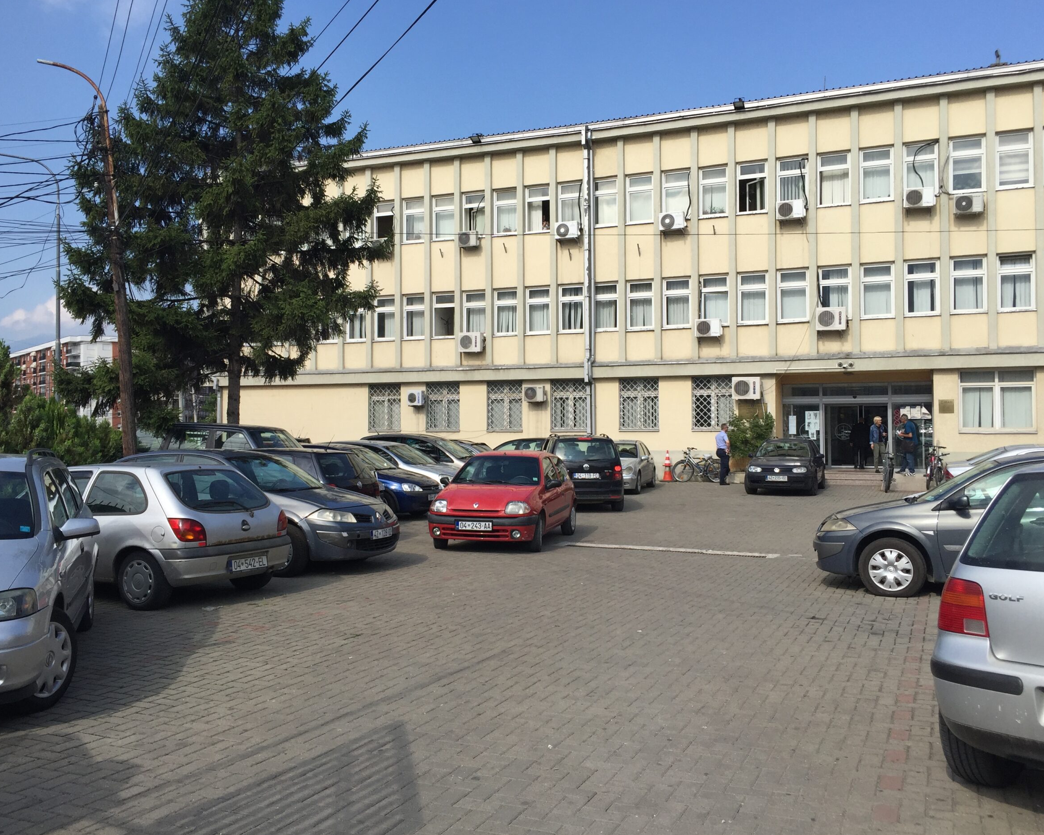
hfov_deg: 57.2
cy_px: 413
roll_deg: +0.0
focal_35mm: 31
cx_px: 525
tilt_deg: +0.7
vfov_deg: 47.1
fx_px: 958
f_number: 2.2
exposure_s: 1/1799
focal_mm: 4.15
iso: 32
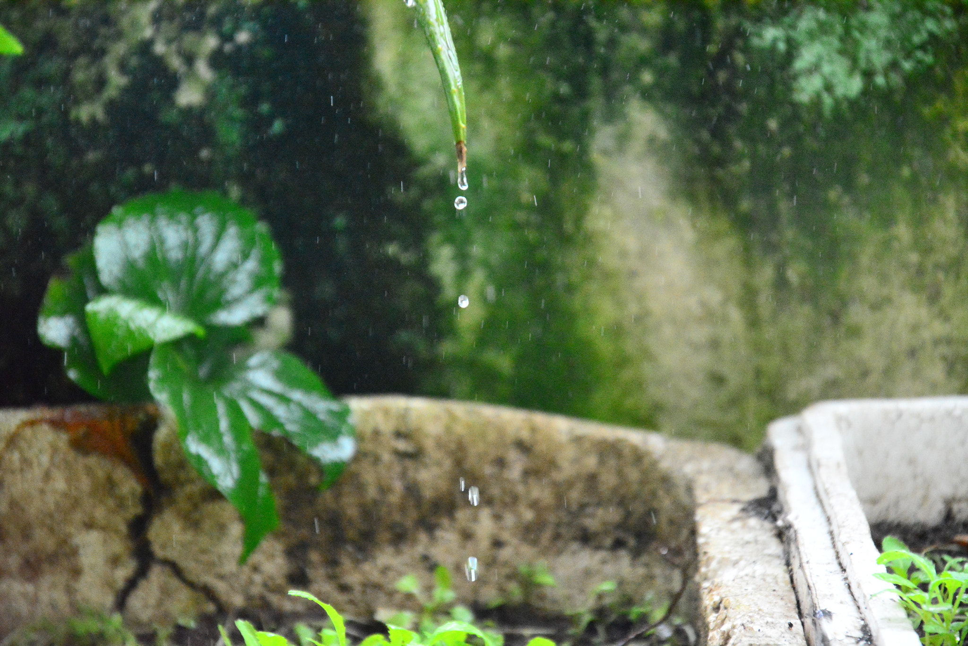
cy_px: 323
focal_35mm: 158
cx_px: 484
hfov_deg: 13.0
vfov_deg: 8.7
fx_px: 4236
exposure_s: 1/400
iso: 6400
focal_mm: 105
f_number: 5.6
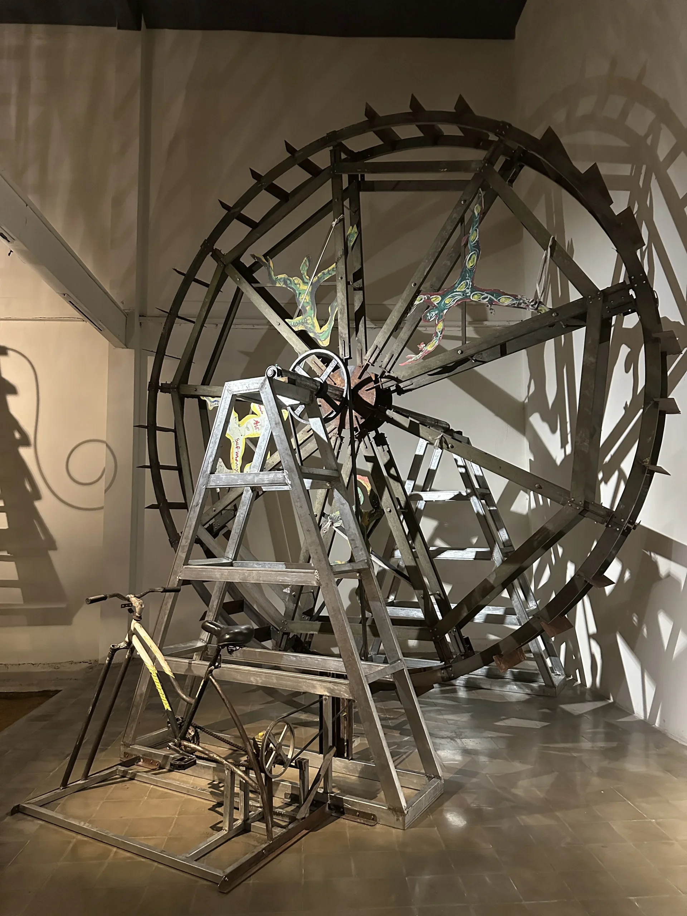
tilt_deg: +6.4
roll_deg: -0.7
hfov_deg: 56.8
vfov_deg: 71.6
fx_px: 635
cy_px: 458
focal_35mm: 24
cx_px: 344
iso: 800
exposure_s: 1/33
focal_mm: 6.86
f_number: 1.78
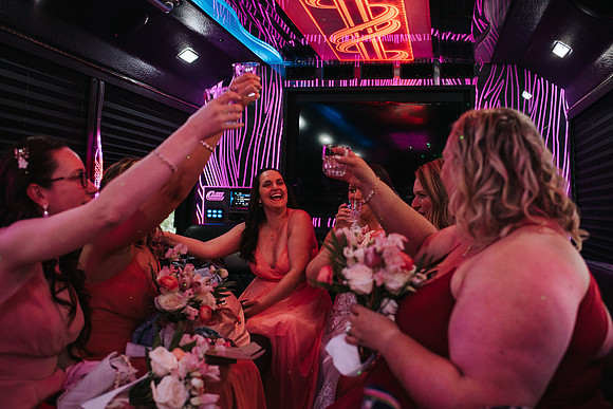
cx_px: 306
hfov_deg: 54.0
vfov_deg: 37.5
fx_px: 602
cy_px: 204
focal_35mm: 35
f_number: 2.8
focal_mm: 35
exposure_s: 1/320
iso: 1000
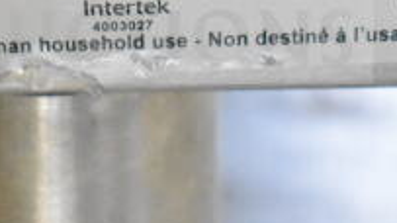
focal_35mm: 213
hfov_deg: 10.1
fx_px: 2237
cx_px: 153
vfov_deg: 5.7
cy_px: -71
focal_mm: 45
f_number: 5
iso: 16000
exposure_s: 1/80
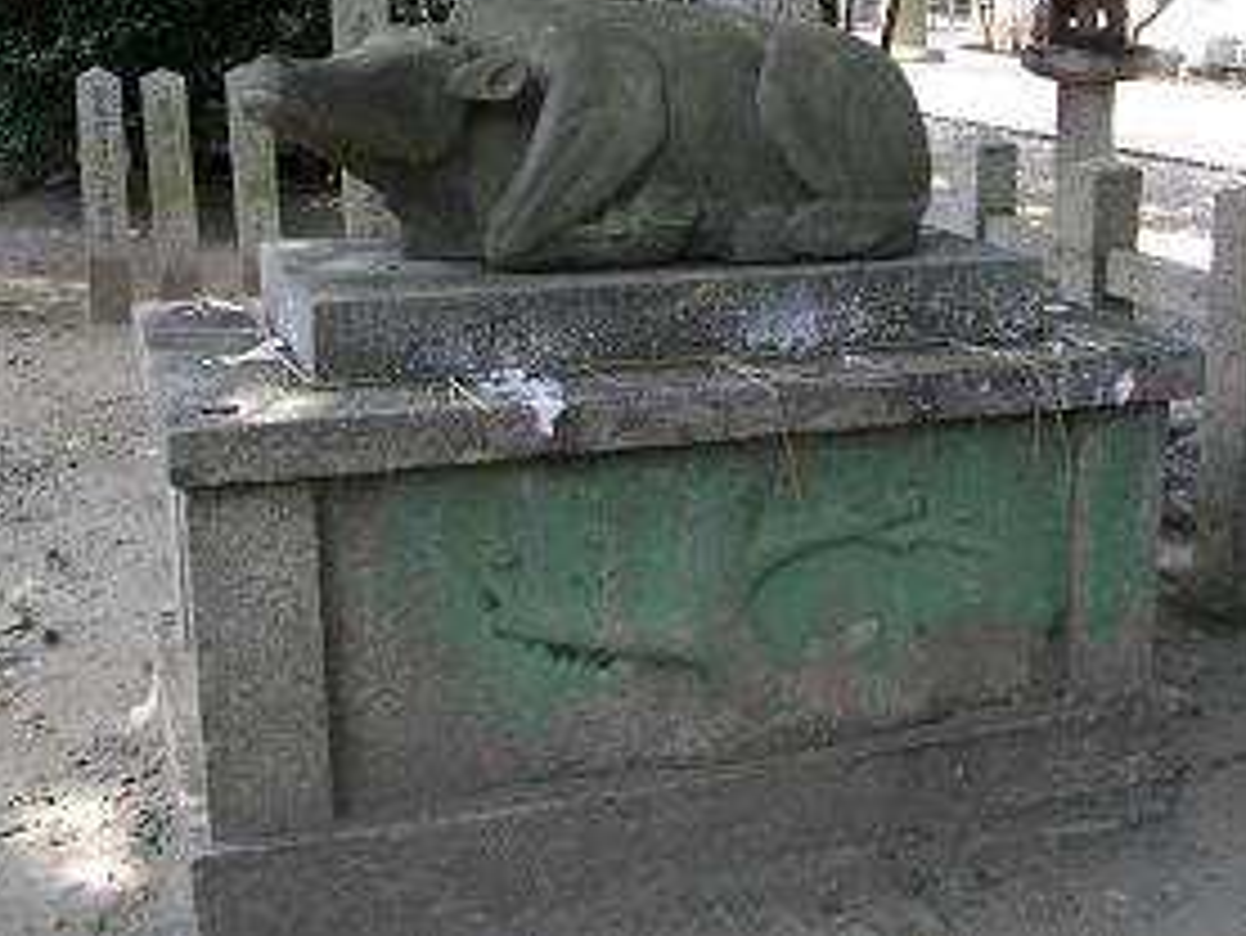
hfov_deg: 42.1
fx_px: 1620
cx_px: 632
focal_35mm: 45
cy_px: 292
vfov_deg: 31.9
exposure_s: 1/160
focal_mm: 5.7
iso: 100
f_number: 2.9
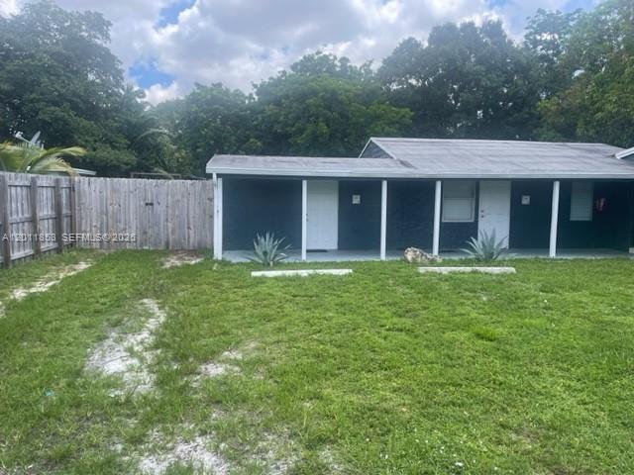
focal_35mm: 26
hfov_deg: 67.3
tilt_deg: -5.3
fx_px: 476
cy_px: 238
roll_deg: -0.4
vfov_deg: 53.1
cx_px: 317
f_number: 1.6
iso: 32
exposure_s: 1/1052
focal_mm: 4.2
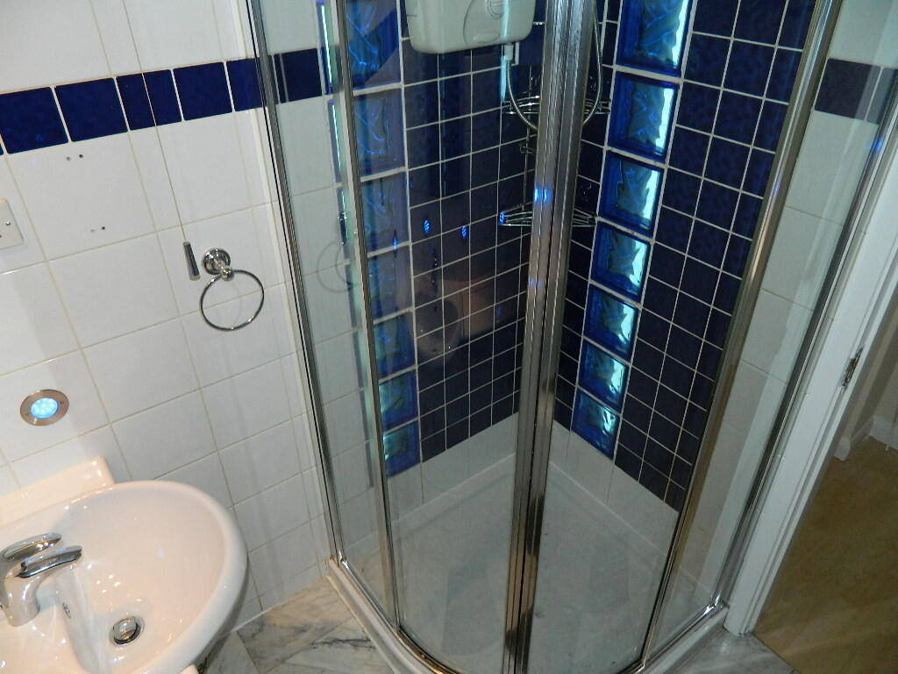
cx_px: 449
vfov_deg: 54.9
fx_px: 649
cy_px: 337
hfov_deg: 69.4
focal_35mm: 25
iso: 200
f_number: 3.1
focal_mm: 4.5
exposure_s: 1/30
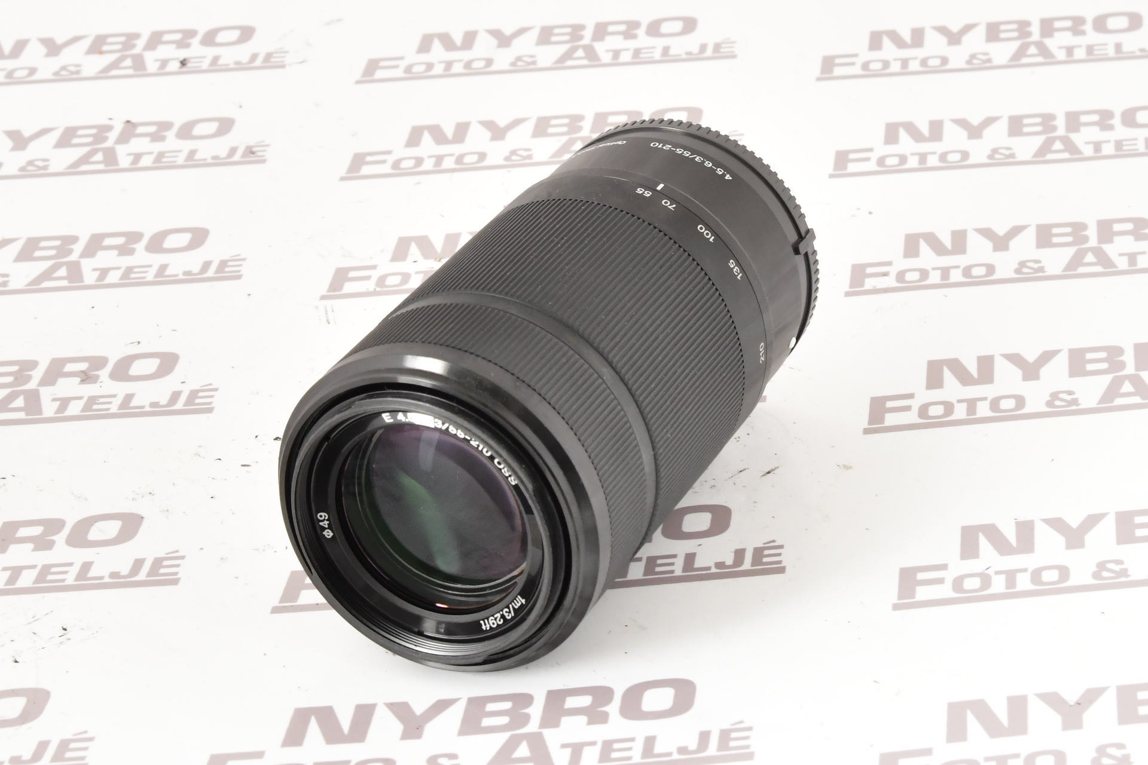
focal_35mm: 50
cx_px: 574
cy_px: 382
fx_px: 1594
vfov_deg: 27.0
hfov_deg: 39.6
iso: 1600
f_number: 13
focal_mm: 50
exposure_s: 1/125
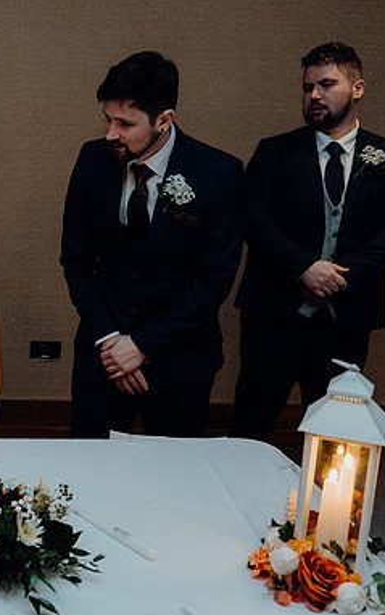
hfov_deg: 25.3
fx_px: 805
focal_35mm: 48
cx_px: -19
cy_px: 307
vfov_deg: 41.8
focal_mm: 31
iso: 2500
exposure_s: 1/160
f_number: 3.5
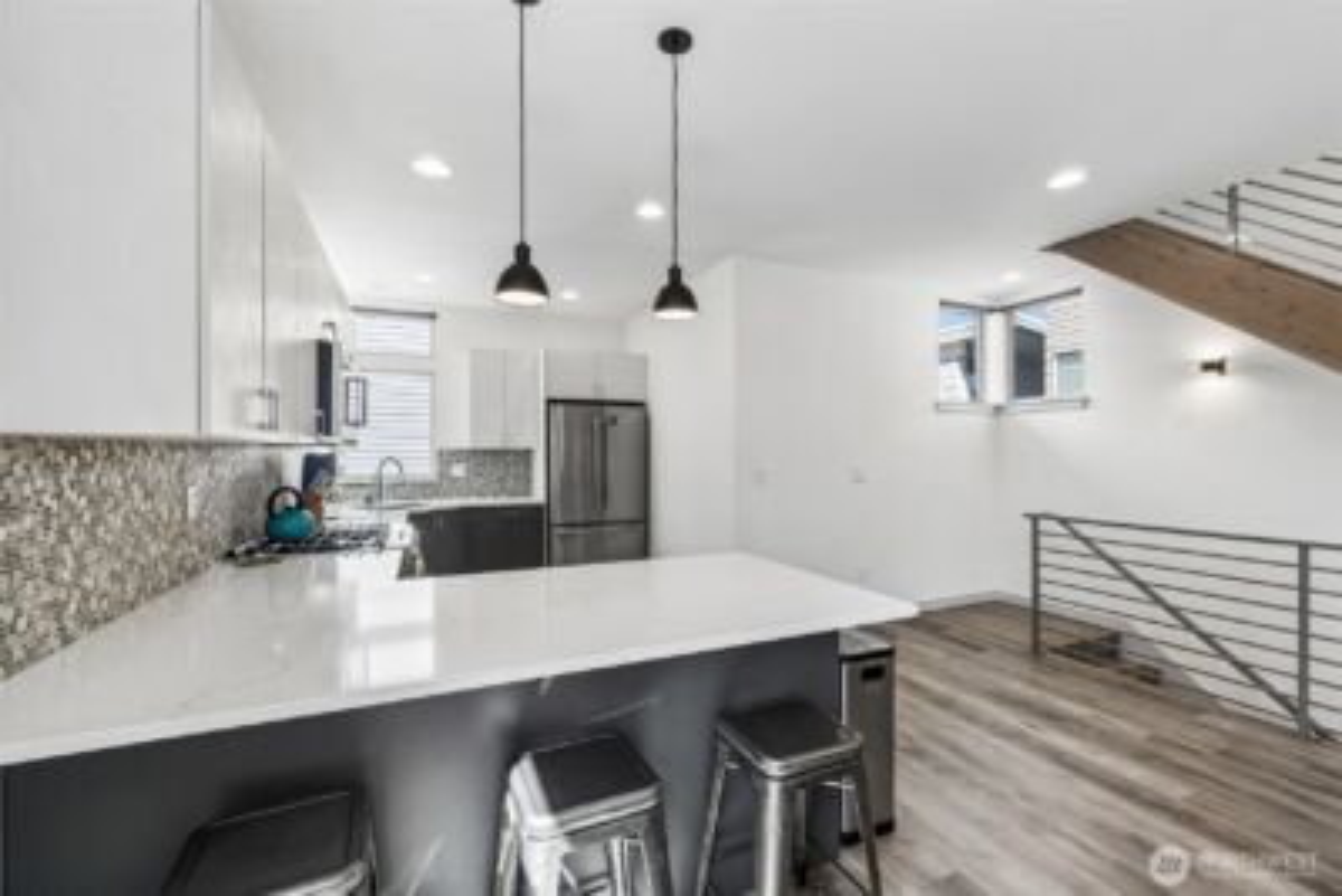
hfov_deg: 100.4
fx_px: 559
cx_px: 671
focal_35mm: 15
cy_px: 448
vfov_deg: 77.4
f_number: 9
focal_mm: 10
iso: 250
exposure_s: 1/25
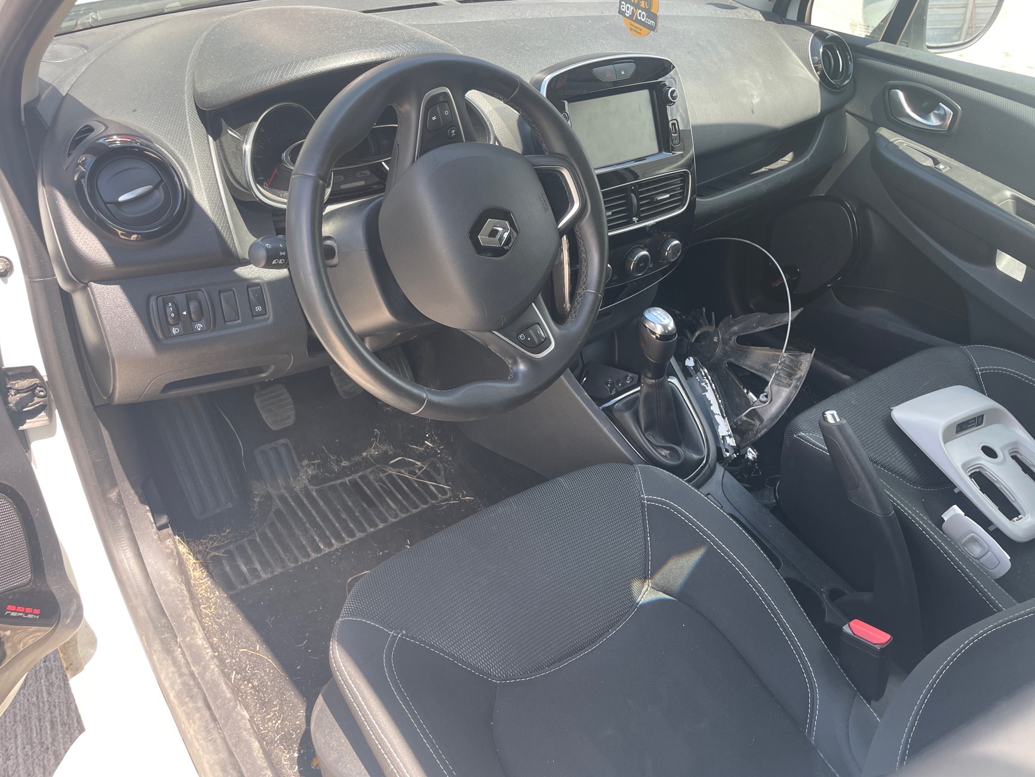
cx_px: 524
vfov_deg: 51.3
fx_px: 807
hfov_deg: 65.3
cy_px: 374
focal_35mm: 27
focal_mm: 4.2
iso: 32
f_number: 1.6
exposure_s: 1/208
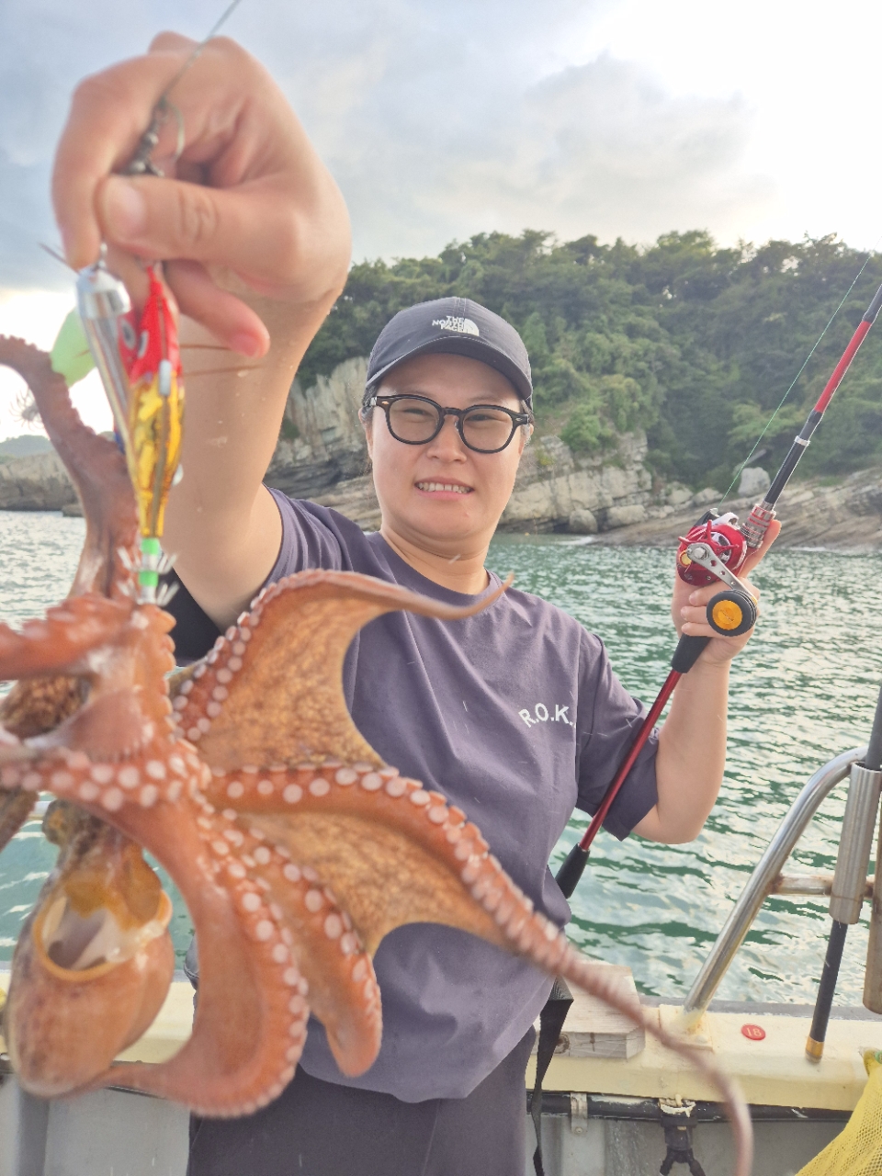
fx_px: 781
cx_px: 441
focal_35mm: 23
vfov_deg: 73.9
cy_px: 588
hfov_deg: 58.9
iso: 25
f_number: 1.8
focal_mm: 5.4
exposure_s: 1/194
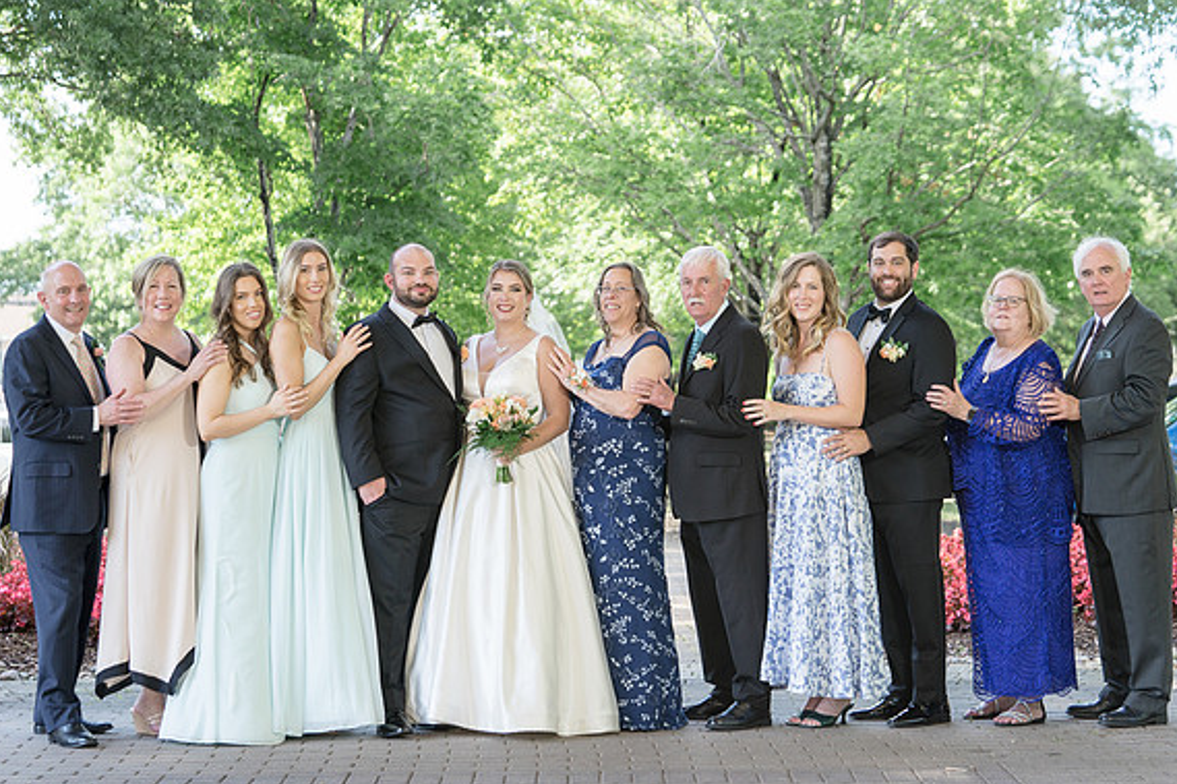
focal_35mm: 79
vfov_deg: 17.3
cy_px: 376
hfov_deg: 25.7
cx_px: 596
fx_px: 2582
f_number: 4
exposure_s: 1/200
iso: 200
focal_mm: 72
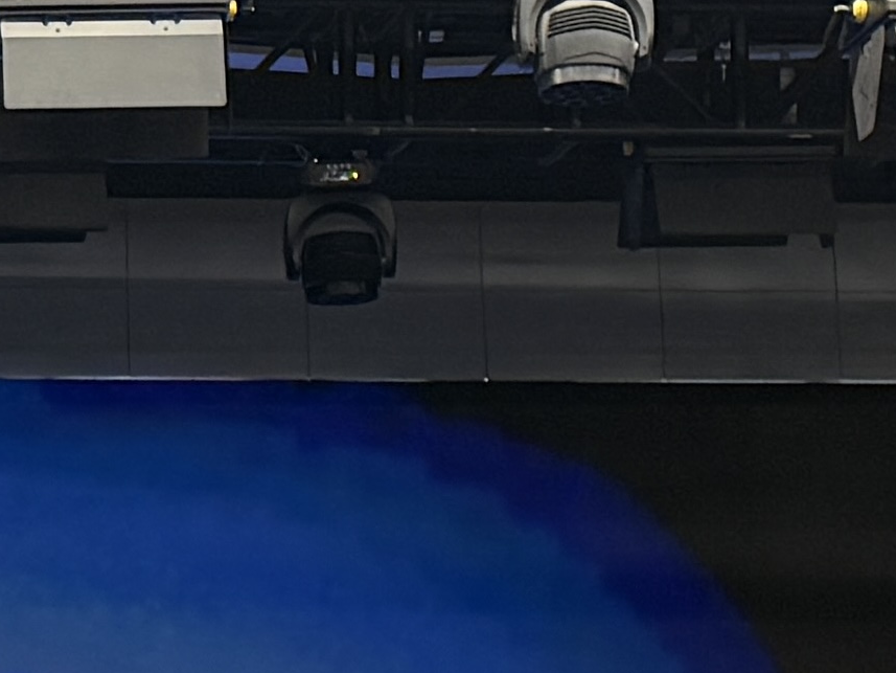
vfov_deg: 14.4
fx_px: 2408
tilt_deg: +12.4
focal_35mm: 93
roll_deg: +0.6
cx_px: -164
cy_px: 1127
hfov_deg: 19.9
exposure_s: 1/60
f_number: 1.78
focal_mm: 6.76
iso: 400
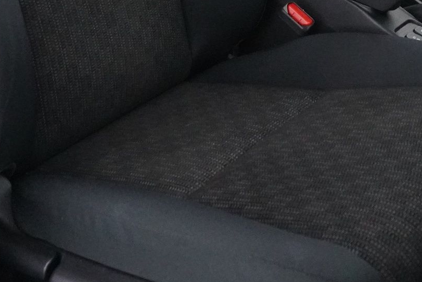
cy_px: -119
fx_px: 868
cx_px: 268
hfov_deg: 27.2
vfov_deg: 17.0
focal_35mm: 74
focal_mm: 16
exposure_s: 1/100
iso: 6400
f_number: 3.5
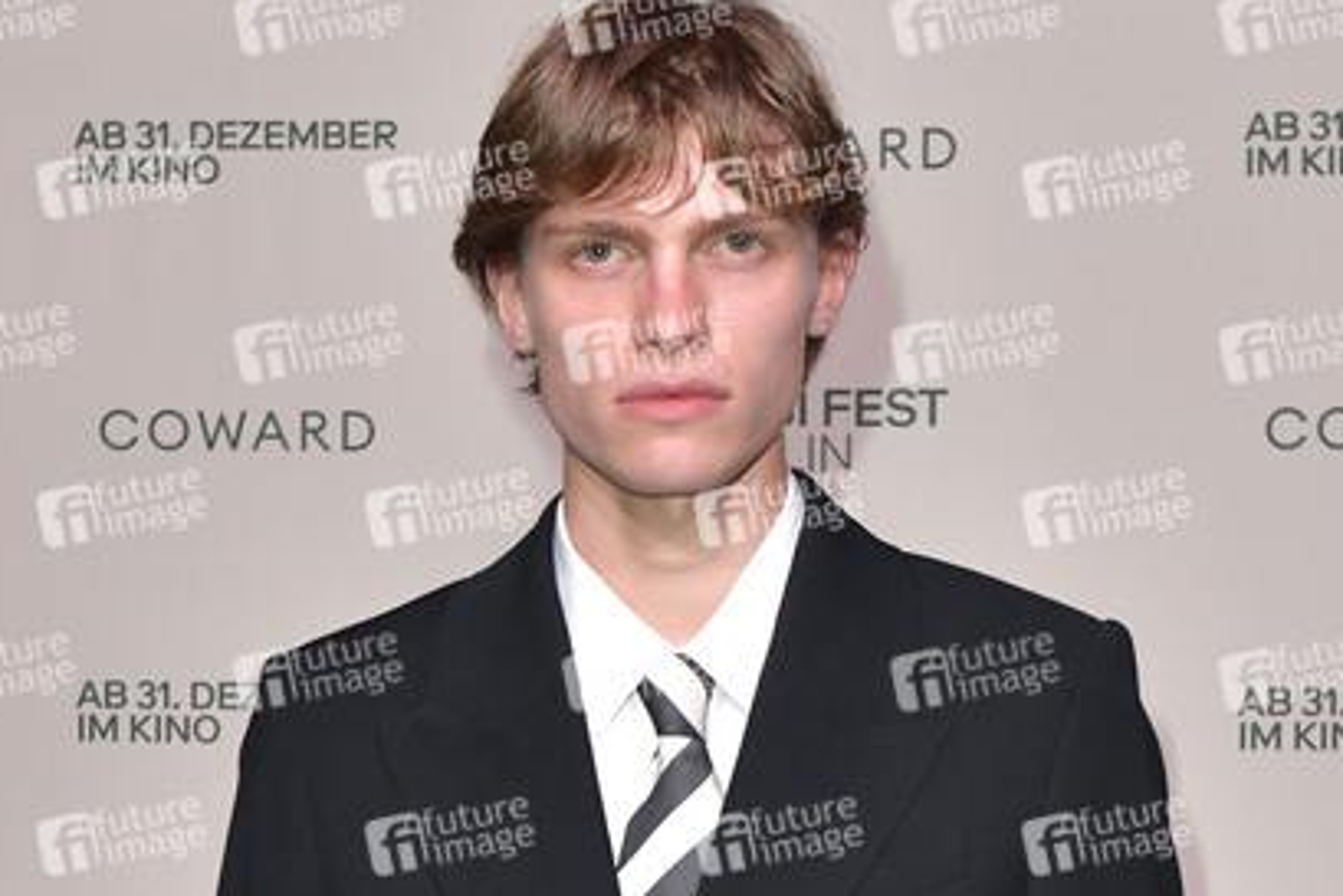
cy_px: 427
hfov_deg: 44.5
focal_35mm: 44
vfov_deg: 30.5
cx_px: 690
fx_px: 1642
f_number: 6.3
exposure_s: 1/250
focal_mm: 40
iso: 2500
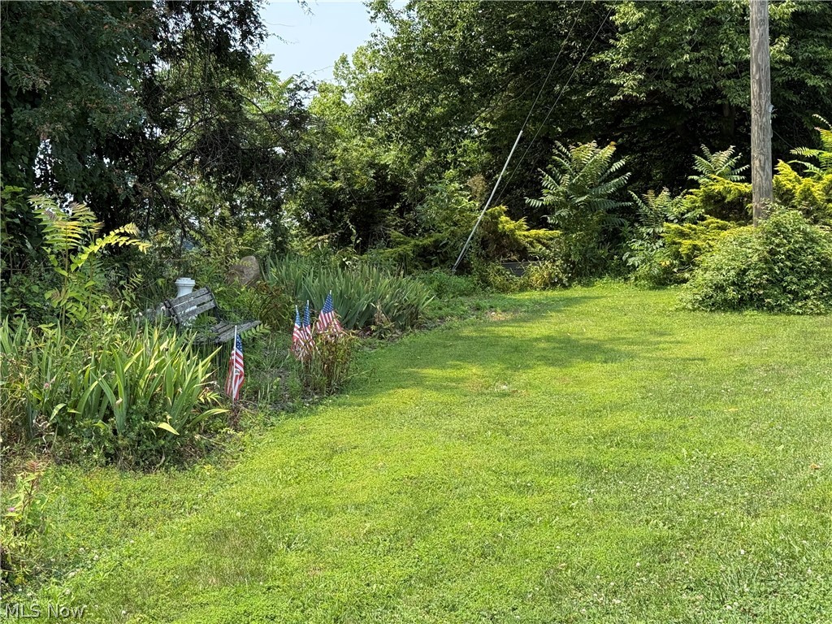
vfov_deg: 30.3
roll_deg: -0.5
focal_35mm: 48
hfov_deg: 39.7
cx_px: 416
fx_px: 1154
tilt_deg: -0.1
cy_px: 312
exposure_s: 1/2033
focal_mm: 6.76
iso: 80
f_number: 1.78
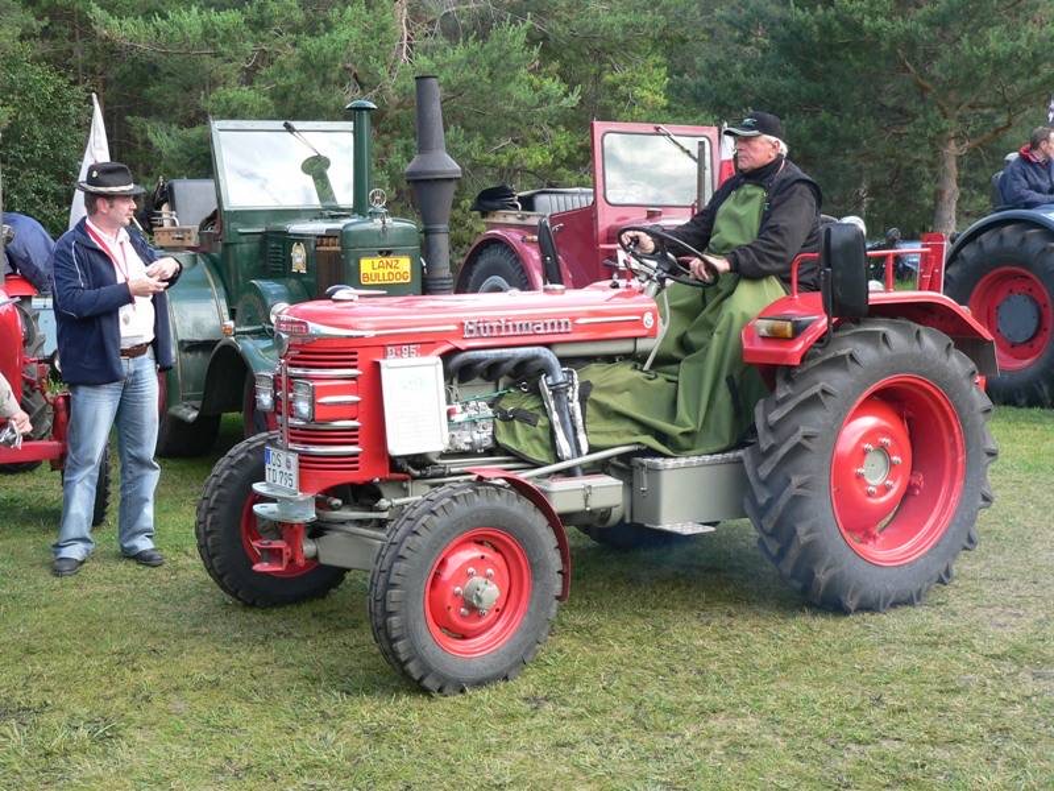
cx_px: 527
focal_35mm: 52
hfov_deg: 36.8
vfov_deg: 28.0
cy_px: 396
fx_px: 1583
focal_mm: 8.7
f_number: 2.8
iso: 80
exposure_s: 1/125
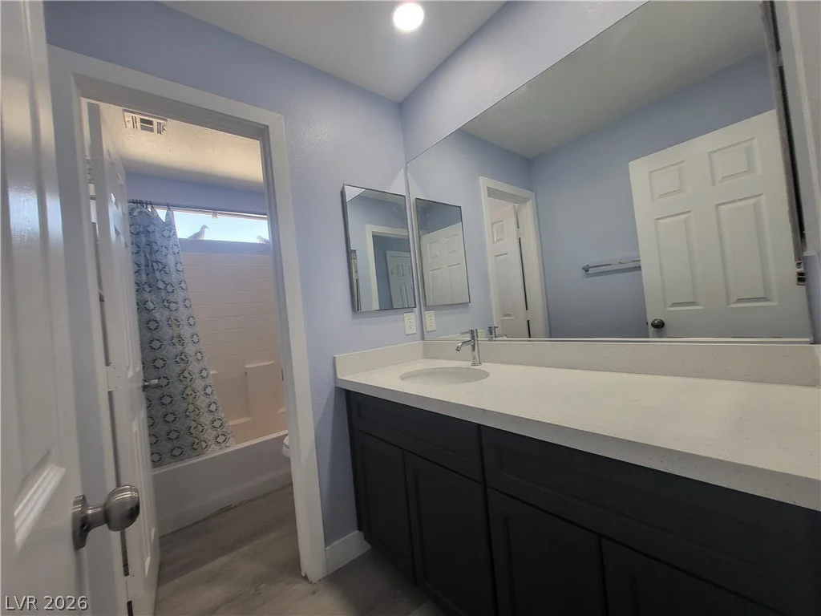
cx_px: 410
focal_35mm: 13
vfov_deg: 89.9
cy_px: 308
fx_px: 308
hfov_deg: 106.2
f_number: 2.2
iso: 64
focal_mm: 1.74
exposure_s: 1/60
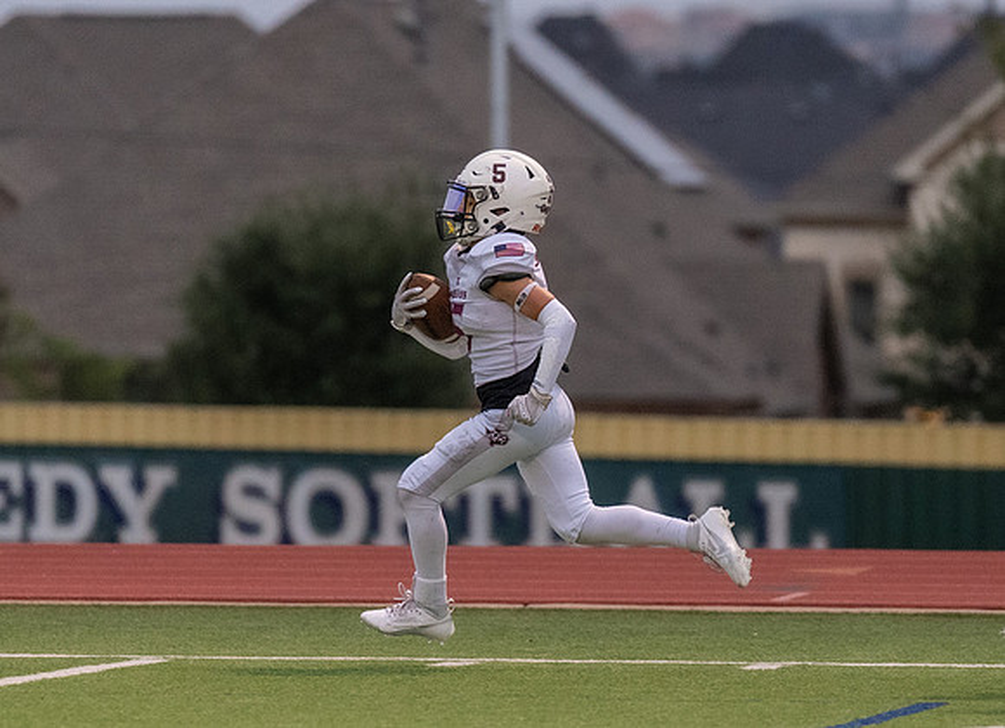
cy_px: 390
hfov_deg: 3.5
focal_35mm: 580
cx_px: 530
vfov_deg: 2.5
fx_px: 16629
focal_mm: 200
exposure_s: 1/1250
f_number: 2.8
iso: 2000
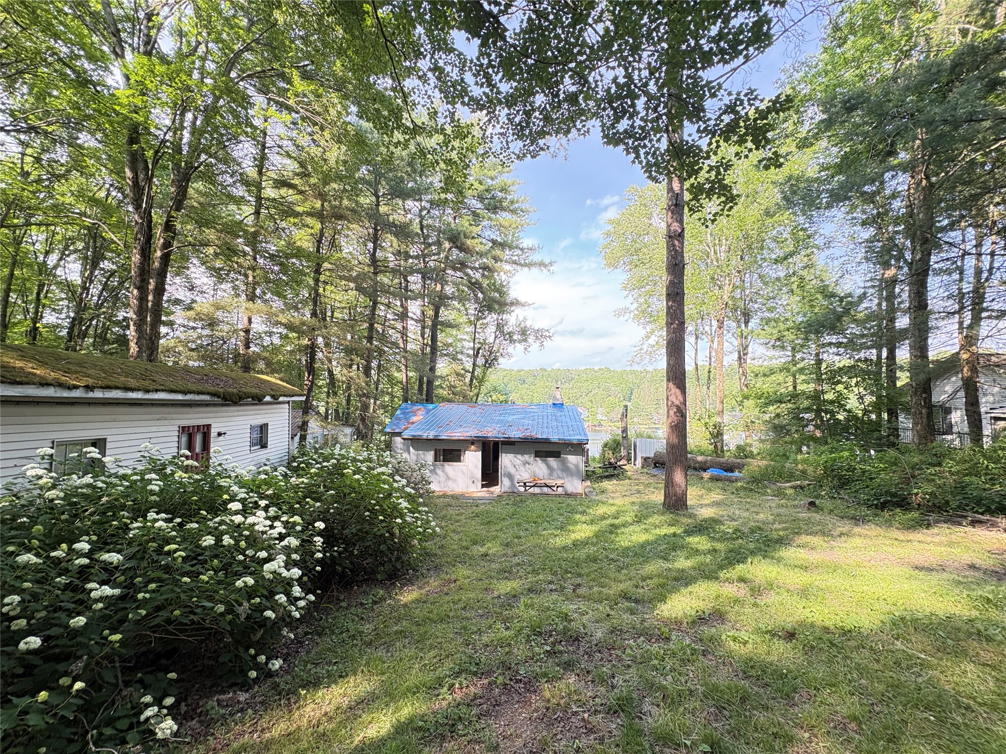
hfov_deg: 102.1
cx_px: 503
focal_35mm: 14
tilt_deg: +3.7
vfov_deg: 85.7
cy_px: 377
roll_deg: +0.0
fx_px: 407
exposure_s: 1/139
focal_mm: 2.22
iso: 100
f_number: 2.2
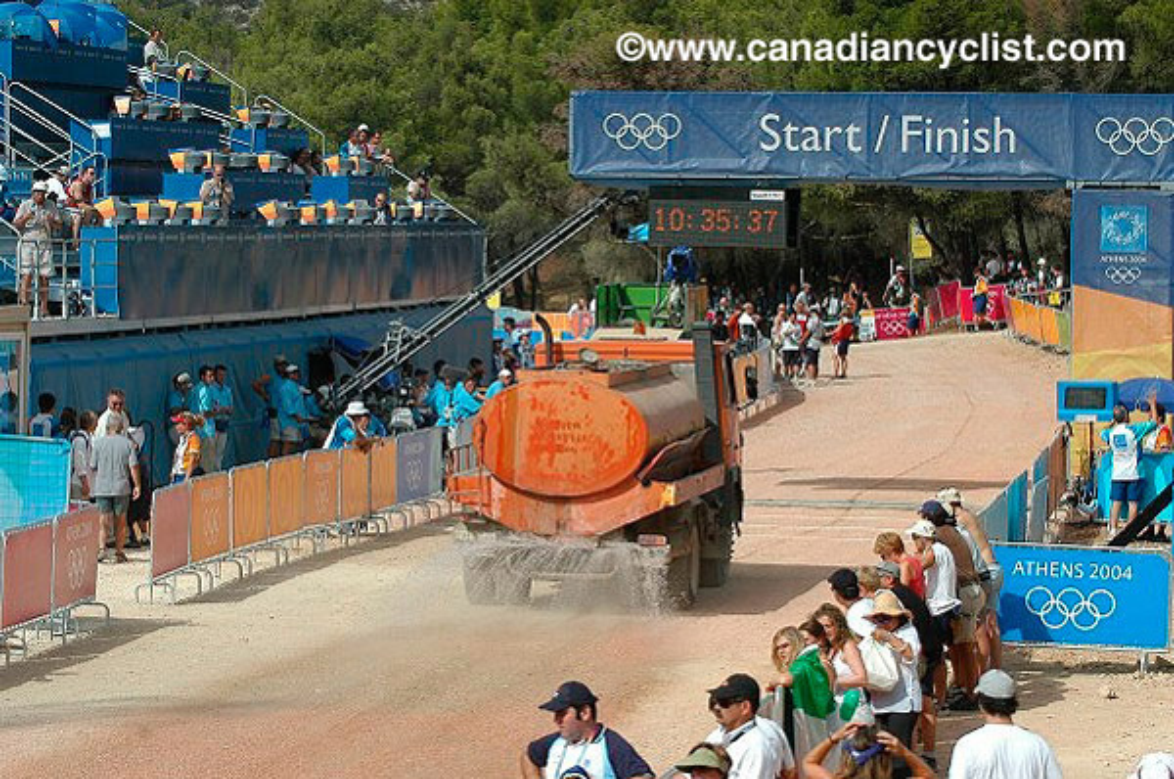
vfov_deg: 8.9
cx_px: 587
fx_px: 4981
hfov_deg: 13.4
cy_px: 390
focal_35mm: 153
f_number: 4
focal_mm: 102
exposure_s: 1/2000
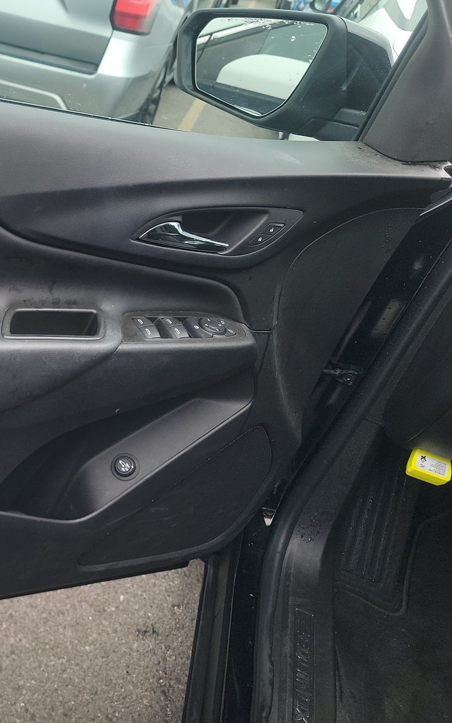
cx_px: -28
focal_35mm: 34
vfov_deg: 56.7
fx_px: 670
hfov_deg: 33.2
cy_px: 361
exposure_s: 1/119
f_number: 1.8
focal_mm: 6.7
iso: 61
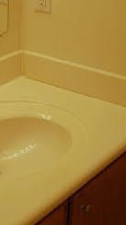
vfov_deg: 22.7
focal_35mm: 89
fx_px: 529
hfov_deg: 13.1
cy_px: -17
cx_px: -43
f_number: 3.5
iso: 200
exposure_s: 1/40
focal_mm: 18
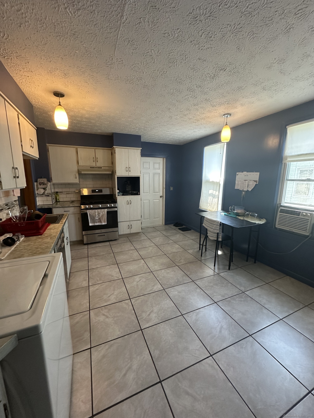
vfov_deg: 102.1
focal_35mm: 14
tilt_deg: -9.3
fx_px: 169
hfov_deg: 85.7
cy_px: 209
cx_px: 157
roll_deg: +0.0
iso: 200
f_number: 2.2
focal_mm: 2.22
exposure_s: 1/60
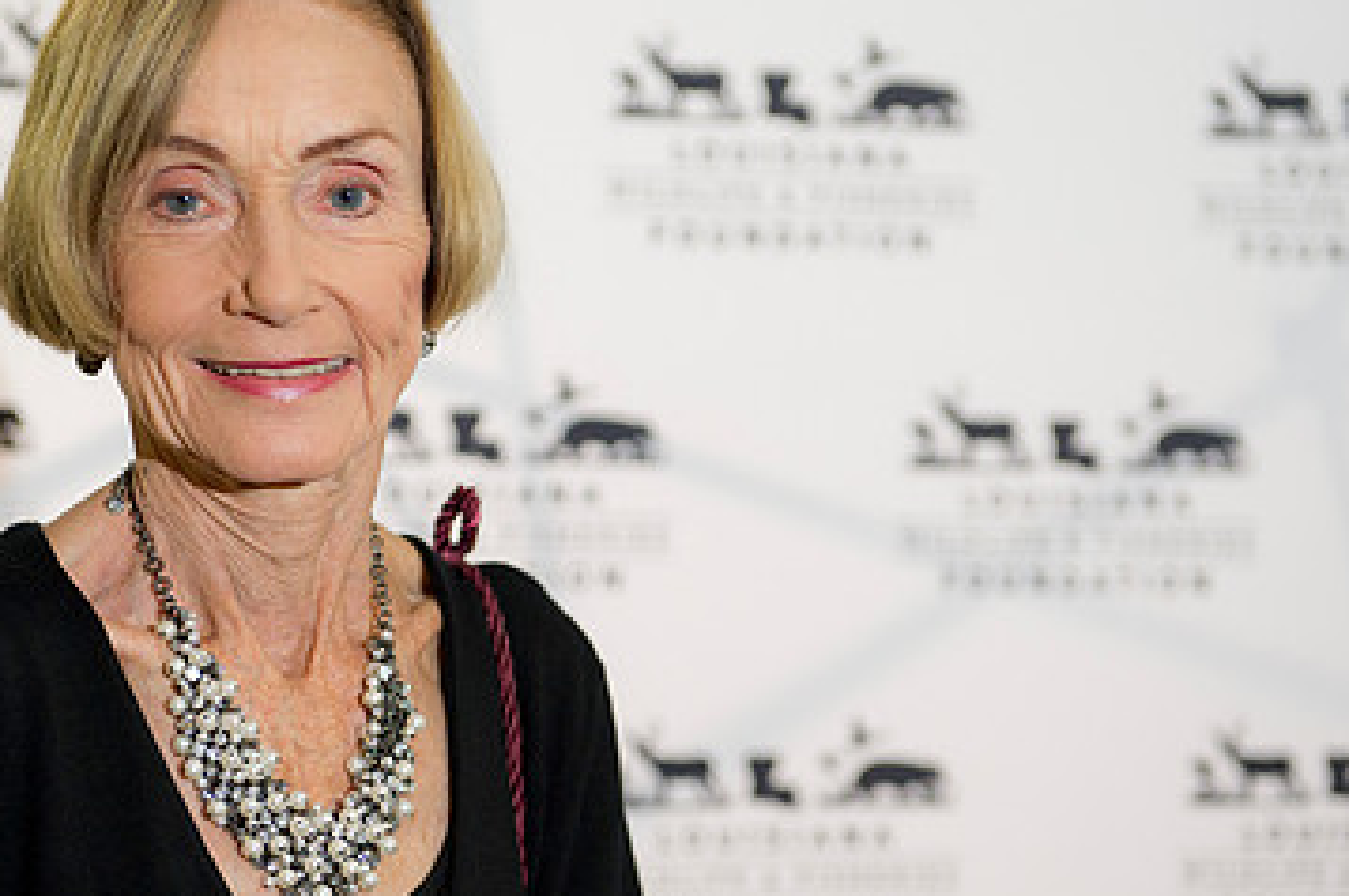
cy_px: 565
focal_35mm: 94
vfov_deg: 14.5
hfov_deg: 21.7
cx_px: 580
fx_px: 3519
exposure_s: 1/100
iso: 800
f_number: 3.2
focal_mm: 58
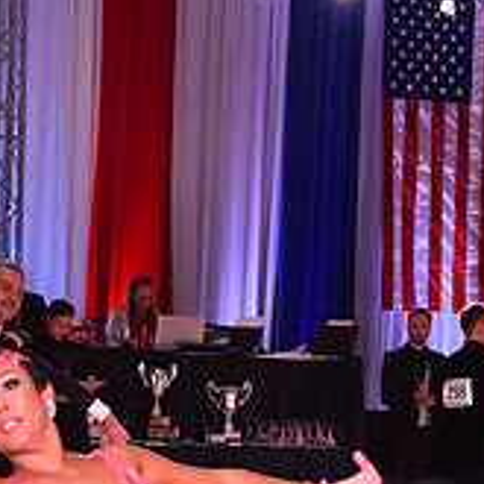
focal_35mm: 155
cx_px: 342
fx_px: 2452
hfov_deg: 11.3
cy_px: 607
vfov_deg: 11.0
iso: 2500
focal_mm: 52
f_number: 6.3
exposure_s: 1/320
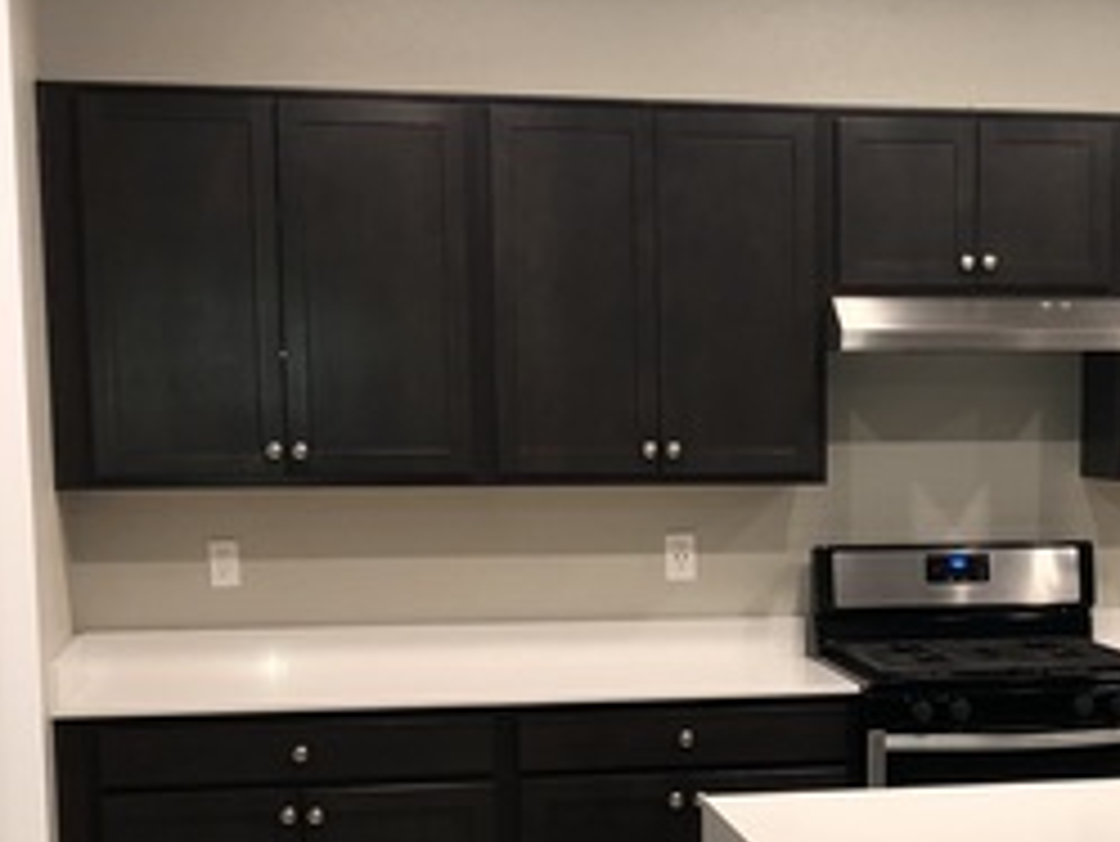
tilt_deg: -9.0
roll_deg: -0.5
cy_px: 707
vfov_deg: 19.4
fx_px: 2428
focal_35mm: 75
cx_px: 906
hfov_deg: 25.5
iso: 32
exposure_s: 1/13
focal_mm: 3.99
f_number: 1.8
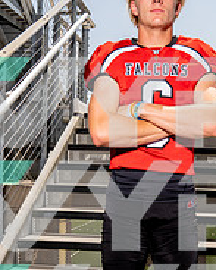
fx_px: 496
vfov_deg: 29.9
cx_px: 162
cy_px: 207
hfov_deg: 24.3
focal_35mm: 62
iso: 100
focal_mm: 27
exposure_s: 1/250
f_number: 8
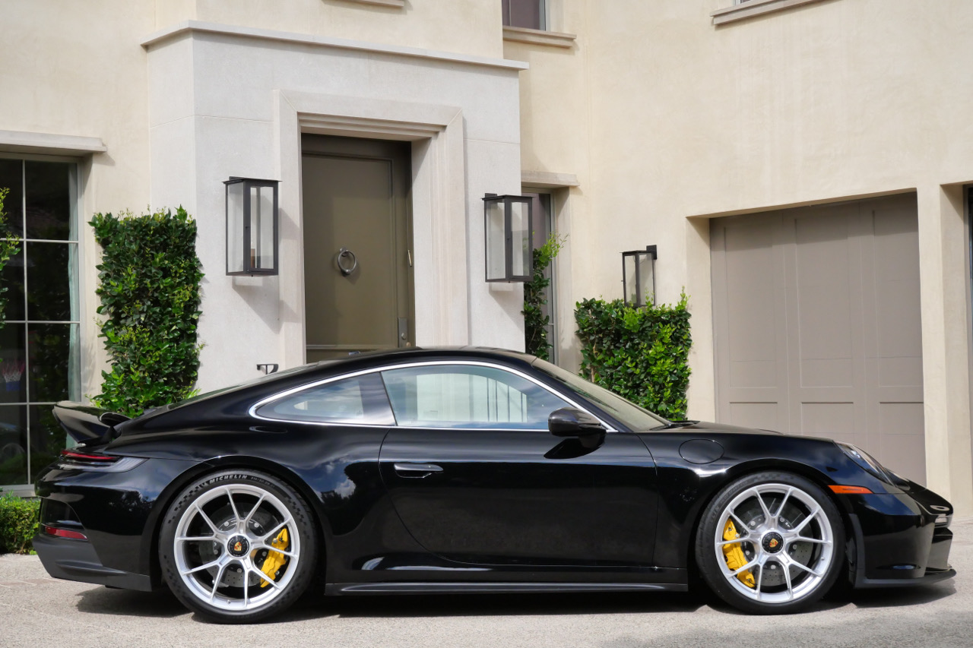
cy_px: 324
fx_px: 1567
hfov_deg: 34.5
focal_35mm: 58
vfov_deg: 23.4
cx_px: 486
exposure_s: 1/1600
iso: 1250
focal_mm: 28
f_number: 4.7
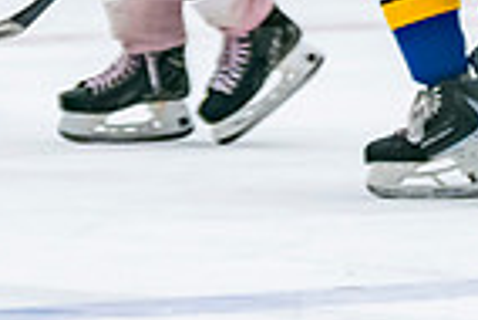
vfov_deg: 1.5
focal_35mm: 907
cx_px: 591
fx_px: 12055
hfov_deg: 2.3
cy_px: -86
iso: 1250
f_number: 2.8
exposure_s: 1/640
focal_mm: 115
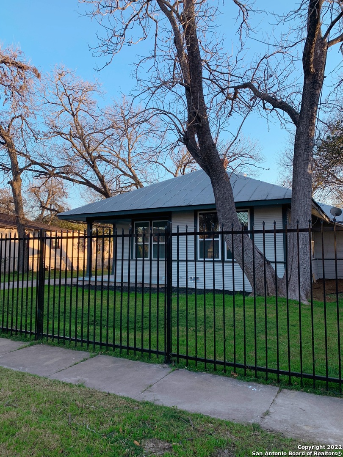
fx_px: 344
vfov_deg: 67.3
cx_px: 172
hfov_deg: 53.1
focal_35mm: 26
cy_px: 228
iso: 25
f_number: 1.8
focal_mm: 4.25
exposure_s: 1/312
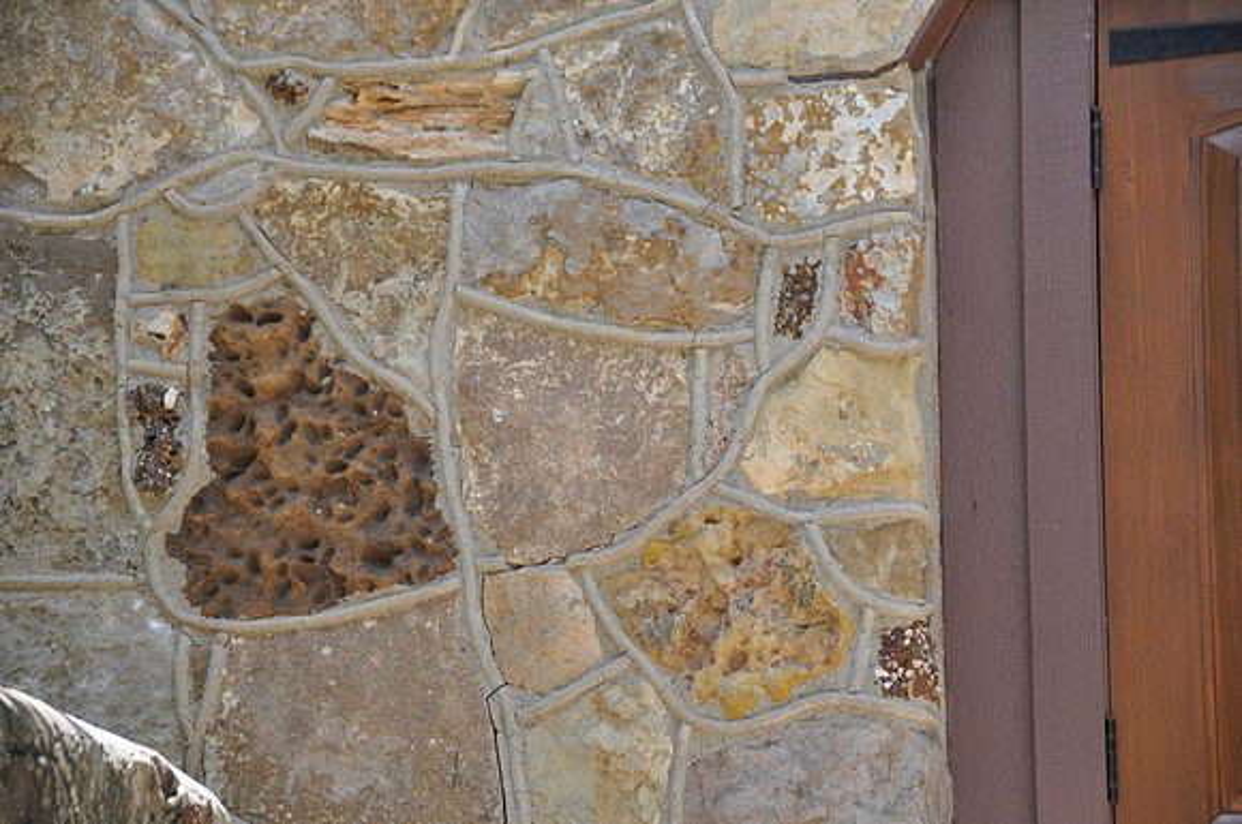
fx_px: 5426
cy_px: 412
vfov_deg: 8.7
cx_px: 621
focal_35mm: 158
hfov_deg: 13.1
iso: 280
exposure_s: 1/125
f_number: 5.6
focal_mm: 105
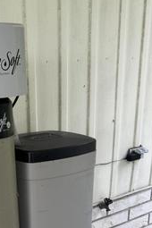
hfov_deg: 27.4
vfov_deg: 39.7
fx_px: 298
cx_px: 9
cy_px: 192
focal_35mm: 47
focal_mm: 6.76
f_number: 1.78
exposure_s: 1/258
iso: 64
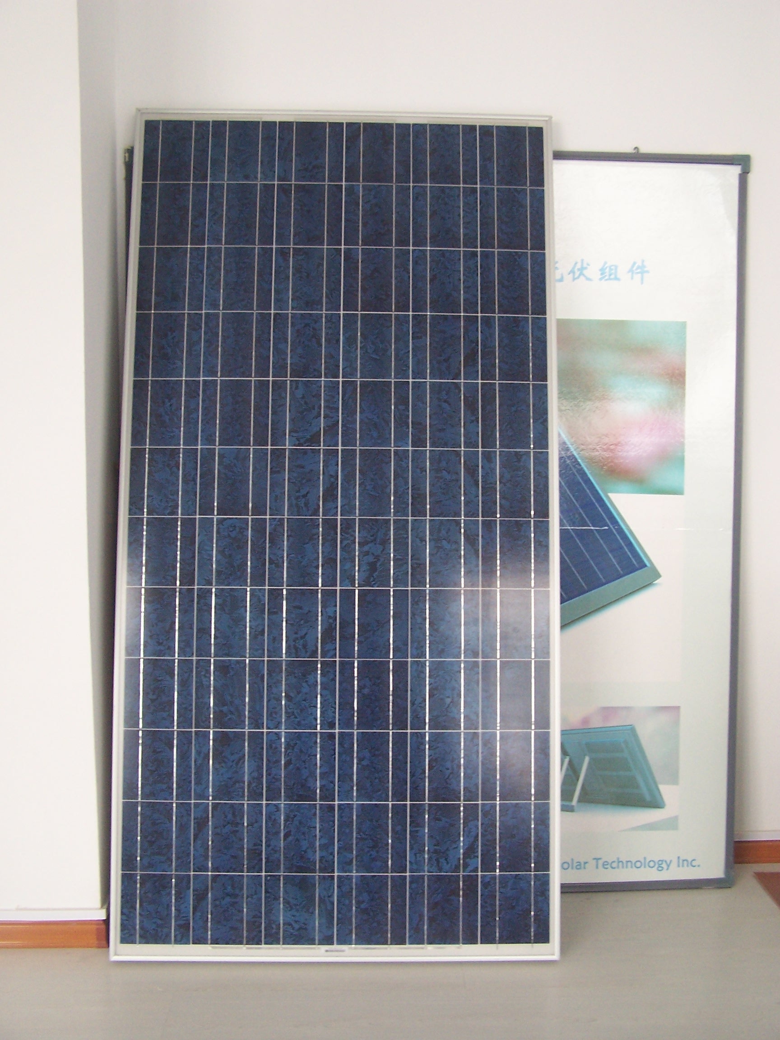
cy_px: 520
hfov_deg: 37.7
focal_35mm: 38
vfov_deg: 49.0
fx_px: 1142
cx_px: 390
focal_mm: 6.3
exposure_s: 1/15
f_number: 2.8
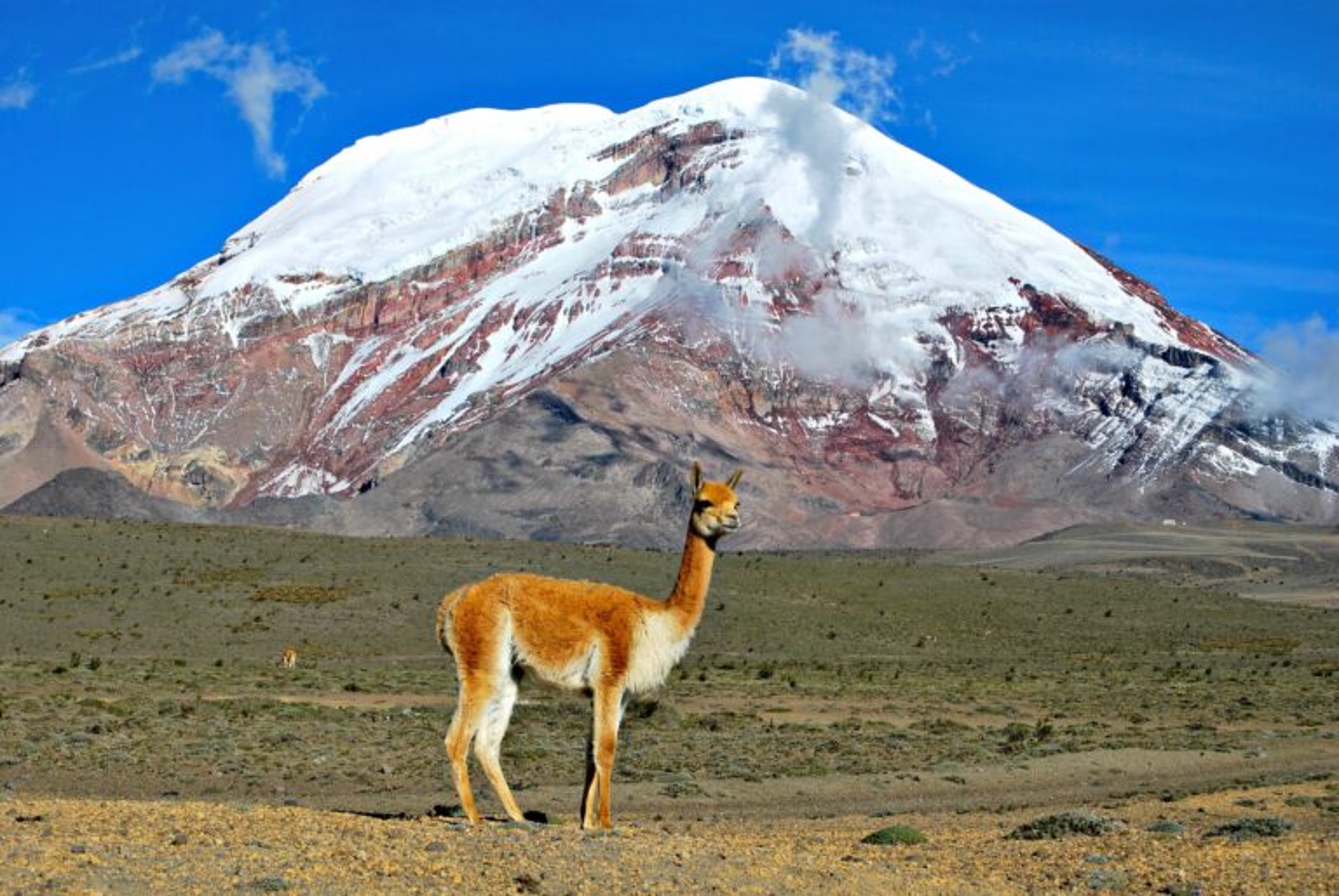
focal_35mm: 82
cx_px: 670
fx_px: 3072
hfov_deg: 24.6
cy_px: 448
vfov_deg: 16.6
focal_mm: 55
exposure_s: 1/250
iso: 100
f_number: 10
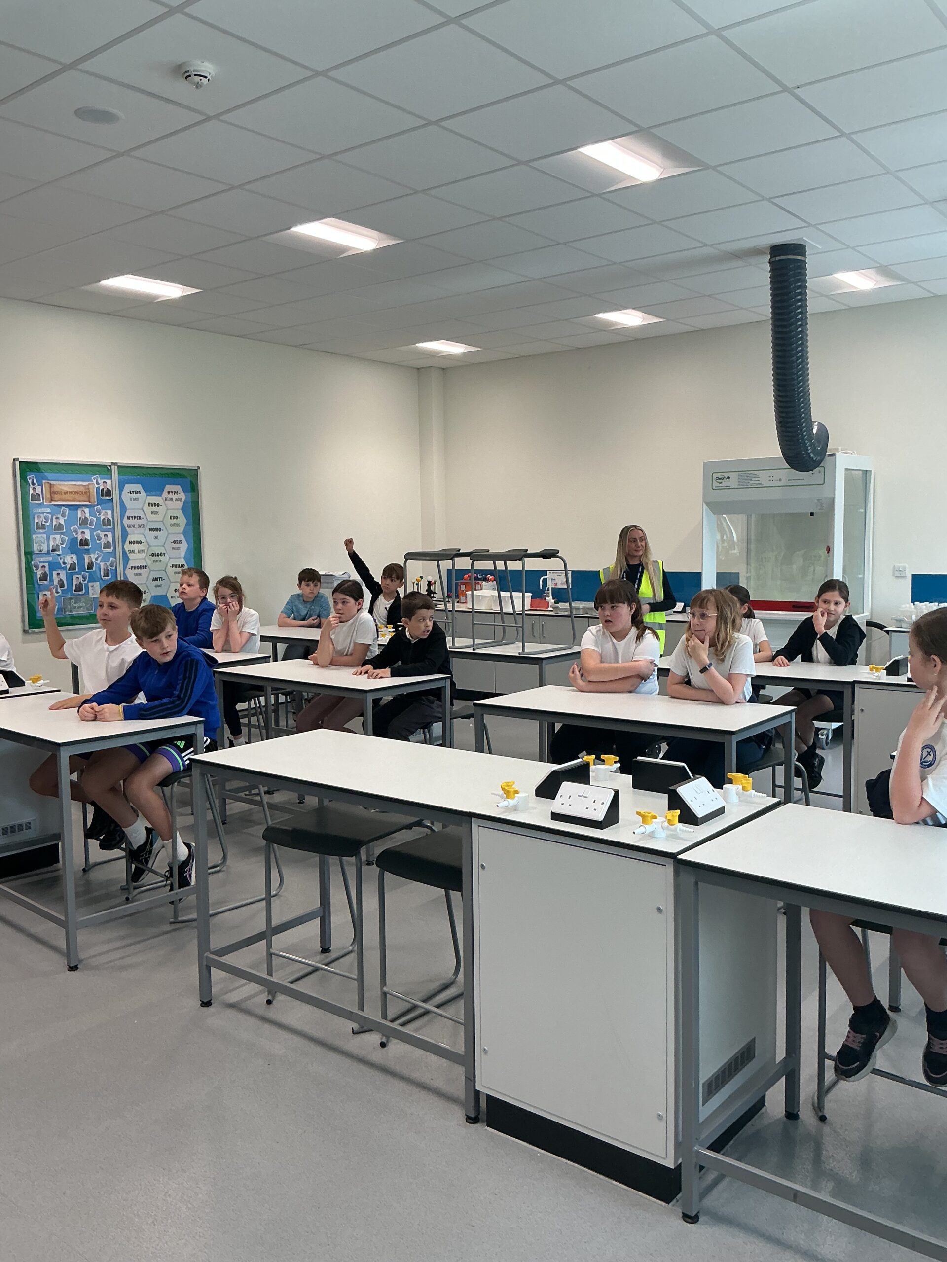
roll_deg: +1.1
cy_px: 631
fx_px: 1058
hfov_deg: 48.2
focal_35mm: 29
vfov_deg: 61.7
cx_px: 474
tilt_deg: -6.4
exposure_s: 1/120
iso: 50
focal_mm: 3
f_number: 1.8
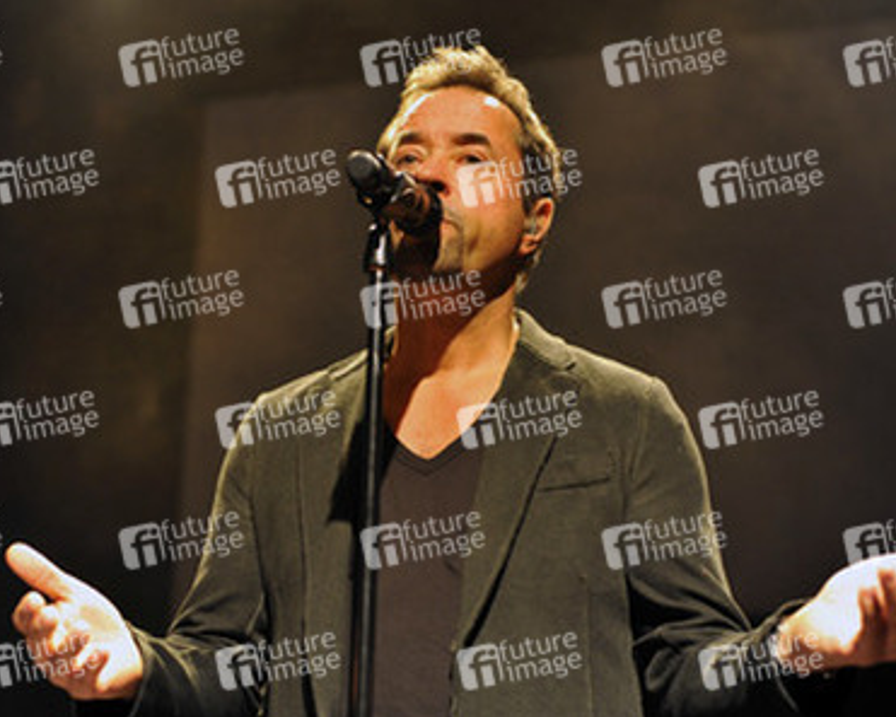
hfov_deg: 33.0
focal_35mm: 57
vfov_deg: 26.7
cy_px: 360
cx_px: 455
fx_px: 1512
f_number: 2.8
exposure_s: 1/160
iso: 1600
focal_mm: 50
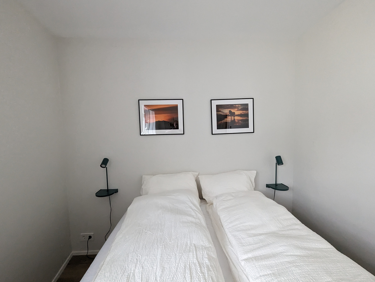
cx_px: 188
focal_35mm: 13
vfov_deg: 90.1
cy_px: 141
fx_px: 141
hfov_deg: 106.1
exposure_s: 1/329
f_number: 2.2
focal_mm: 1.95
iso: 841
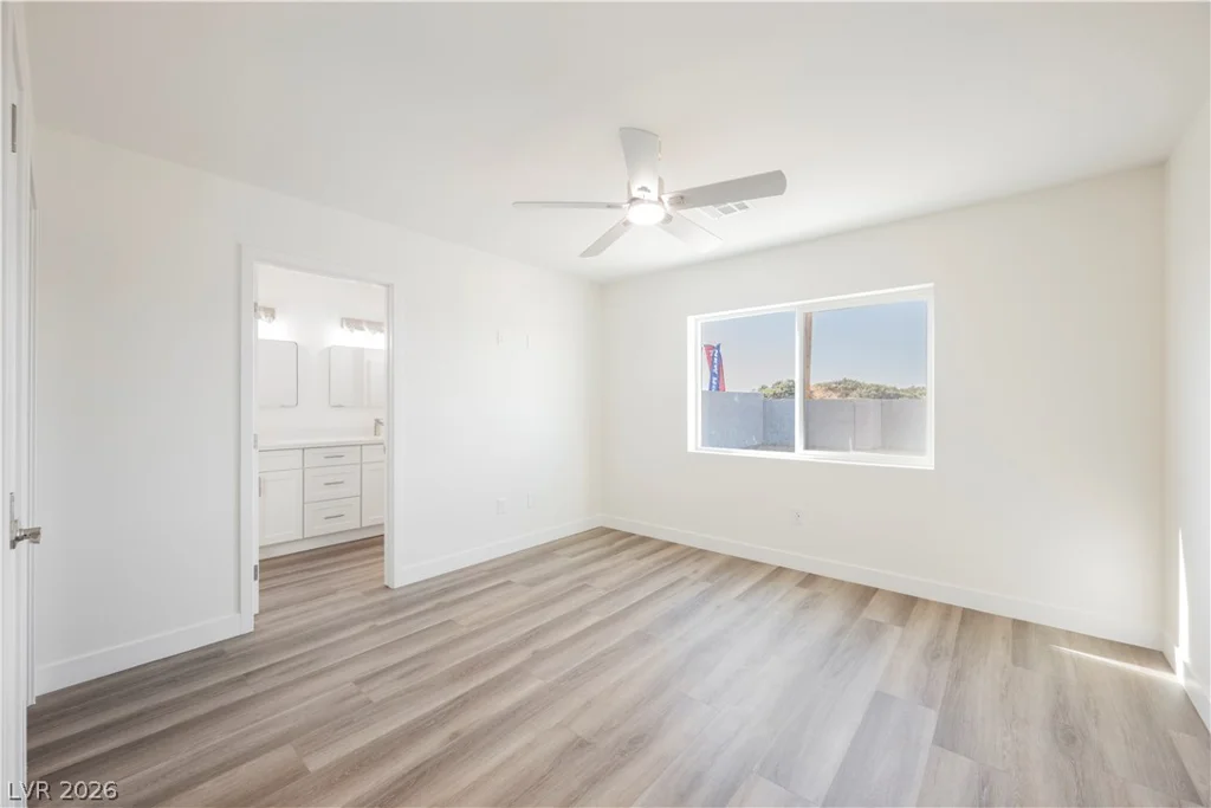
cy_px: 404
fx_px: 471
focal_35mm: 14
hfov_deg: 104.2
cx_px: 606
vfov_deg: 81.2
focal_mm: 14
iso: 800
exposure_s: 1/400
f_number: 8
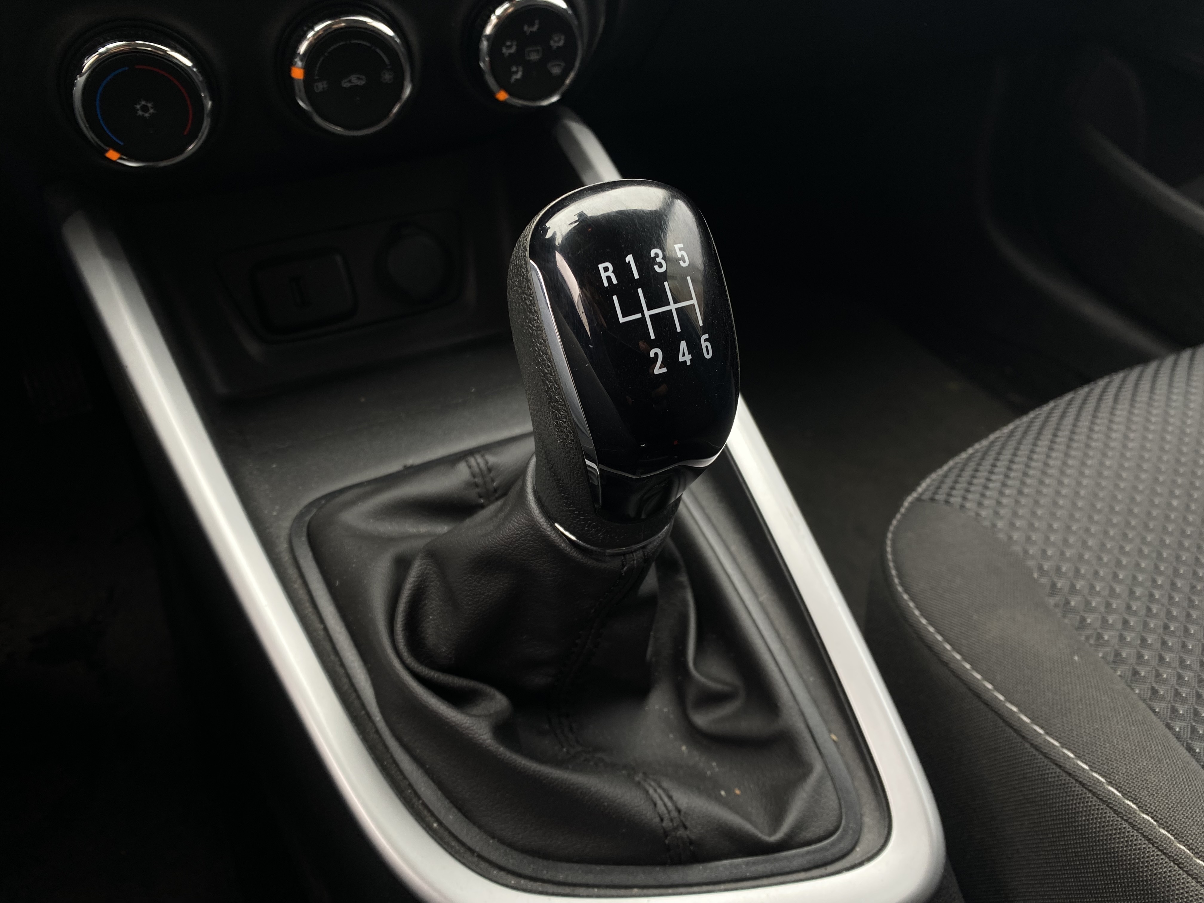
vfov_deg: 53.1
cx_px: 602
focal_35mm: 26
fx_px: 904
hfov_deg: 67.3
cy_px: 452
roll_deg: -1.5
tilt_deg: -39.2
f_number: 1.8
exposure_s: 1/122
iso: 64
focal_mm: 4.25
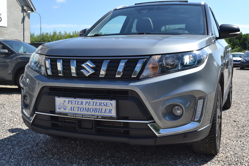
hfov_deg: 46.4
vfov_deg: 31.9
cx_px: 133
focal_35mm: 42
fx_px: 291
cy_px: 77
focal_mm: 26
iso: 100
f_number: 8
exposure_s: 1/250
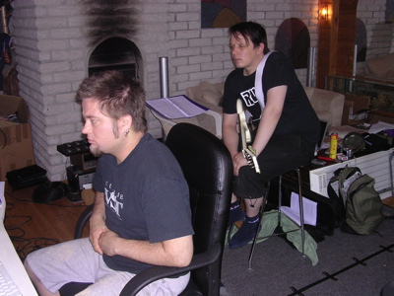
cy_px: 148
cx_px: 197
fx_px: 433
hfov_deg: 49.0
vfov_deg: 37.7
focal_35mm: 38
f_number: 2.8
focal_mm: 5.8
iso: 235
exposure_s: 1/60.1
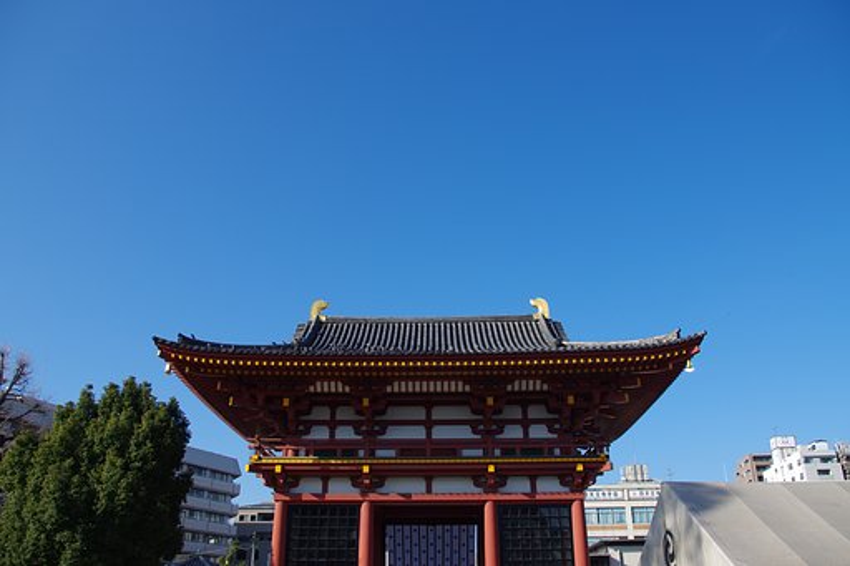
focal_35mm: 30
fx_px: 708
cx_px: 425
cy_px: 283
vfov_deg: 43.6
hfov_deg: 61.9
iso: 80
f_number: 8
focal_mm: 20
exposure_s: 1/125
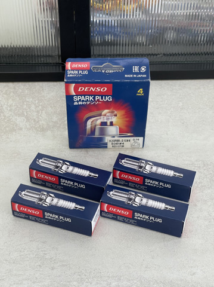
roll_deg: -1.1
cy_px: 144
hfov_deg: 22.9
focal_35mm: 64
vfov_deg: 30.3
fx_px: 528
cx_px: 107
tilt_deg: -42.5
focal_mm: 7.5
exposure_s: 1/99
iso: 160
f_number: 2.2
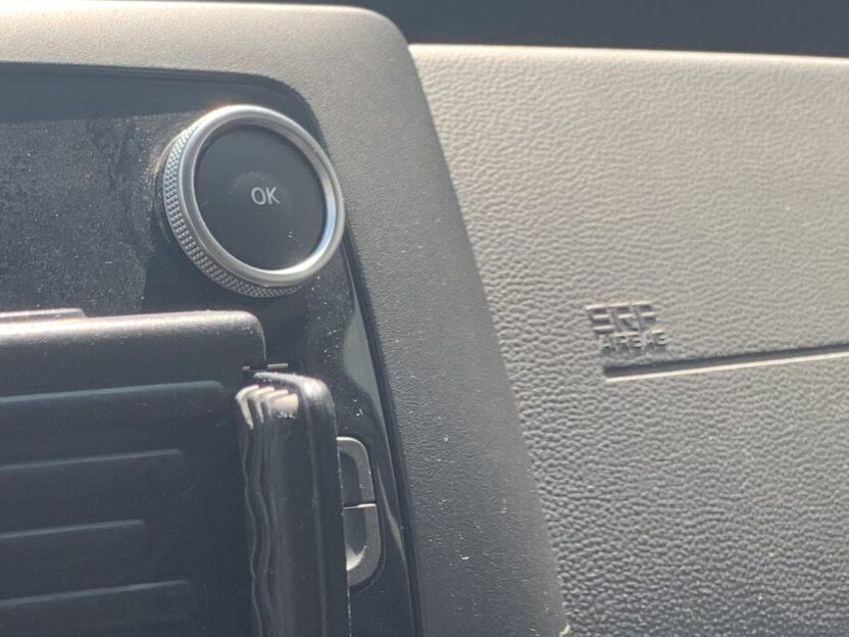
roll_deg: -0.4
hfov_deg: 22.0
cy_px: 450
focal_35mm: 80
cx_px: -245
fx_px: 1962
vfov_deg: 18.4
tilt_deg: -8.9
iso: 25
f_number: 1.8
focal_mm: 4.25
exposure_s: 1/203
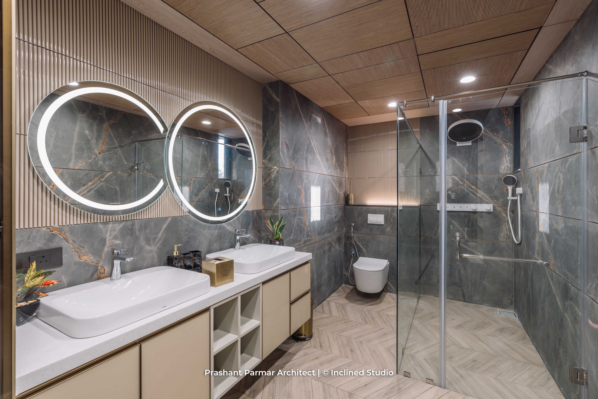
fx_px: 266
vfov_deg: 73.7
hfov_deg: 96.7
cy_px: 200
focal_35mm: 16
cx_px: 299
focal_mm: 16
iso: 160
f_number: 8
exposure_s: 1/8
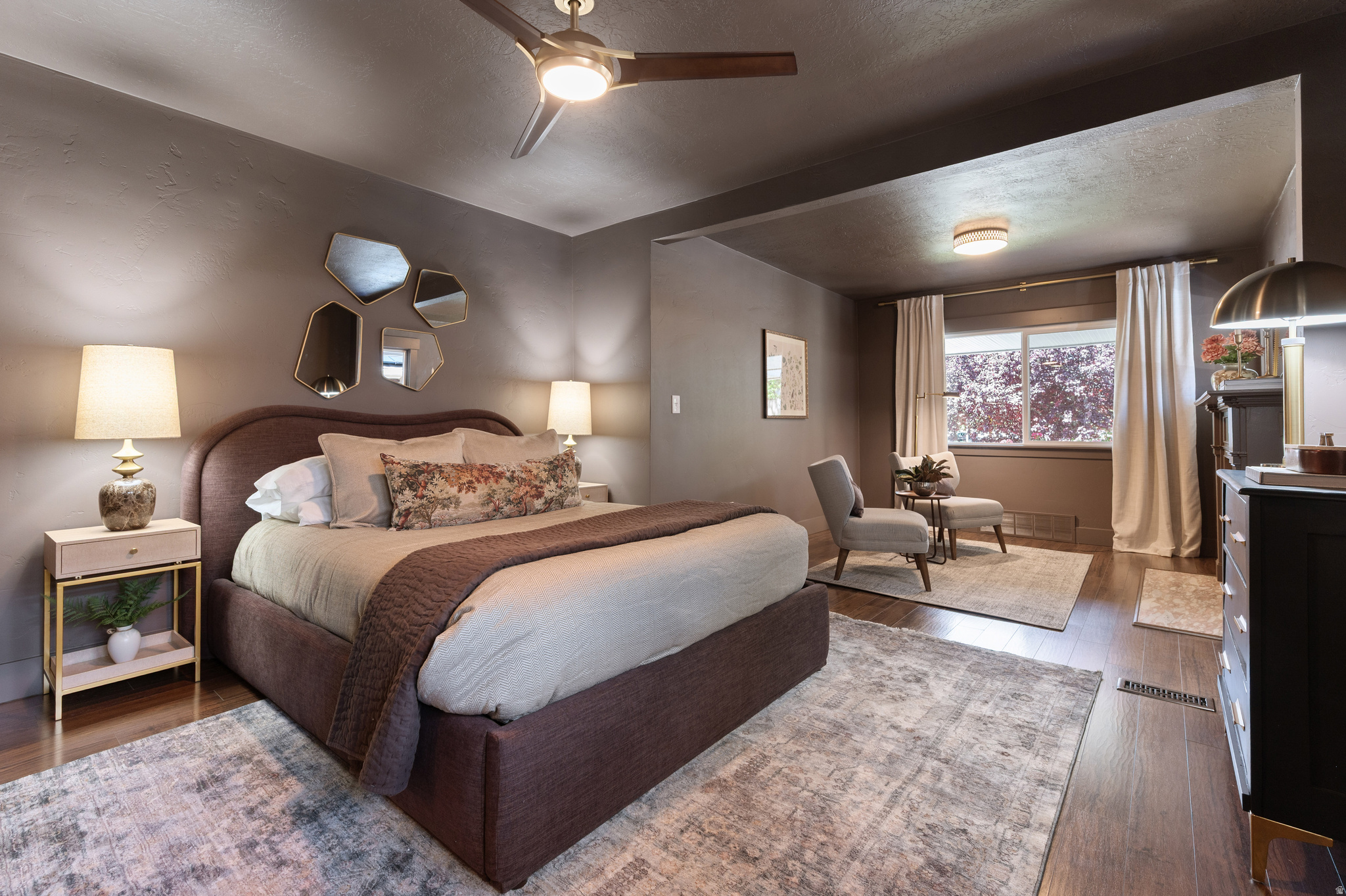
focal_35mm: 16
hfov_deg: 98.6
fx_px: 579
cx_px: 673
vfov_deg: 75.4
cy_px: 448
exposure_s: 1/5
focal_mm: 15.5
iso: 500
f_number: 7.1
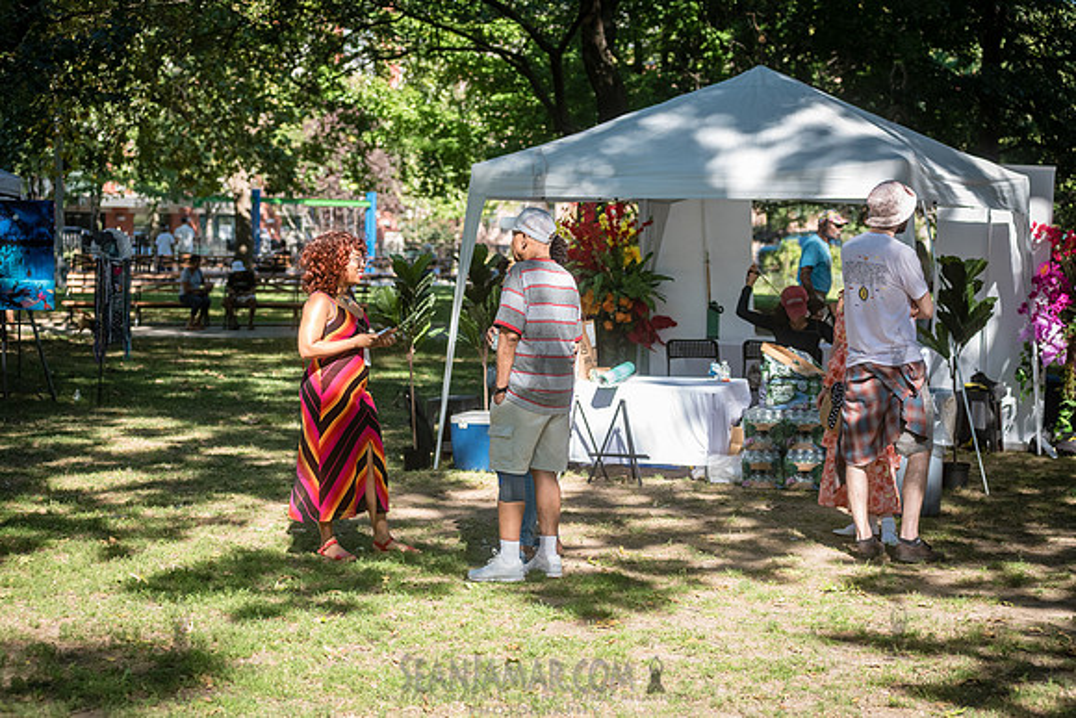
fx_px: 2395
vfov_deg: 17.0
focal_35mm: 80
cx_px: 538
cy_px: 359
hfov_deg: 25.3
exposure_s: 1/2500
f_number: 4
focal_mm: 80
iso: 1600
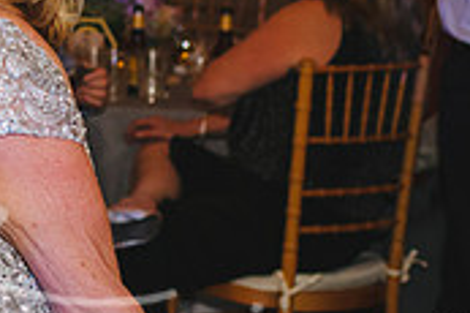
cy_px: -99
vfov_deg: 8.9
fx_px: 1969
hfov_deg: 12.6
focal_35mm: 151
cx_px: -343
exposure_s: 1/200
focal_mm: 35
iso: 1000
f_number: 3.5
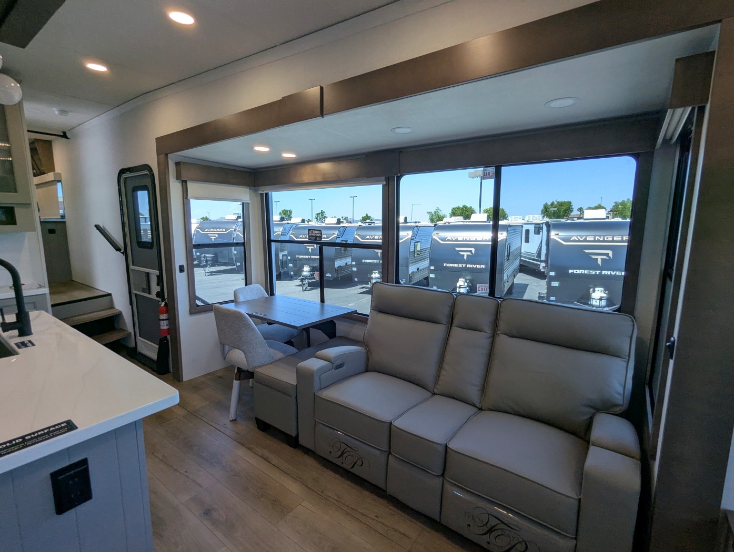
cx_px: 367
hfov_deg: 94.4
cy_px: 276
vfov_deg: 78.2
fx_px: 340
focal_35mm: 16
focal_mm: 2.35
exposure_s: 1/173
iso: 55
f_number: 2.2
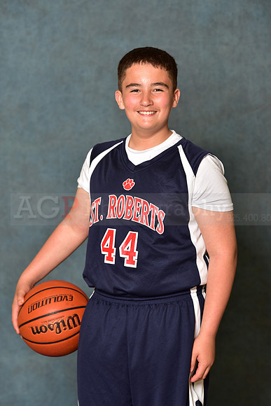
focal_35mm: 145
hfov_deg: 9.5
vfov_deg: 14.2
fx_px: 1636
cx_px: 136
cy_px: 203
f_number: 4.5
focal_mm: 145
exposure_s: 1/200
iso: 320
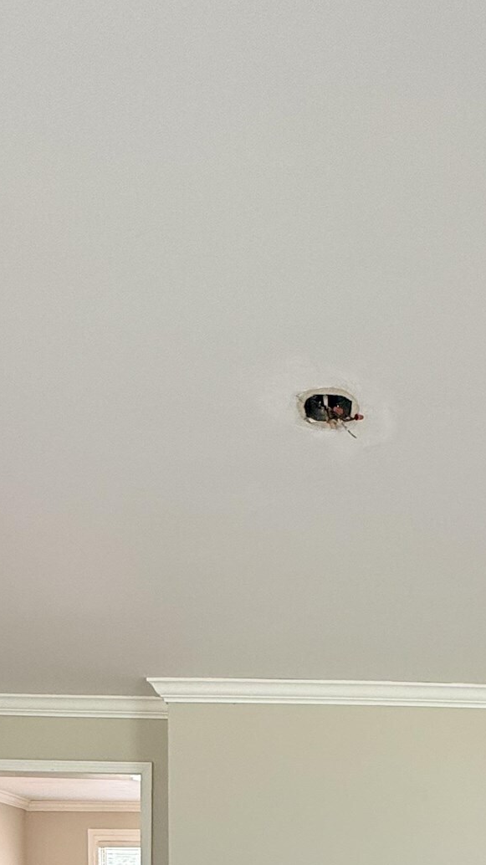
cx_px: 363
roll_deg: -0.2
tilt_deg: -1.4
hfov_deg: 33.9
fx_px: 780
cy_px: 942
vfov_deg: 44.7
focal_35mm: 34
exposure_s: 1/60
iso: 200
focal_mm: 2.22
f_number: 2.2
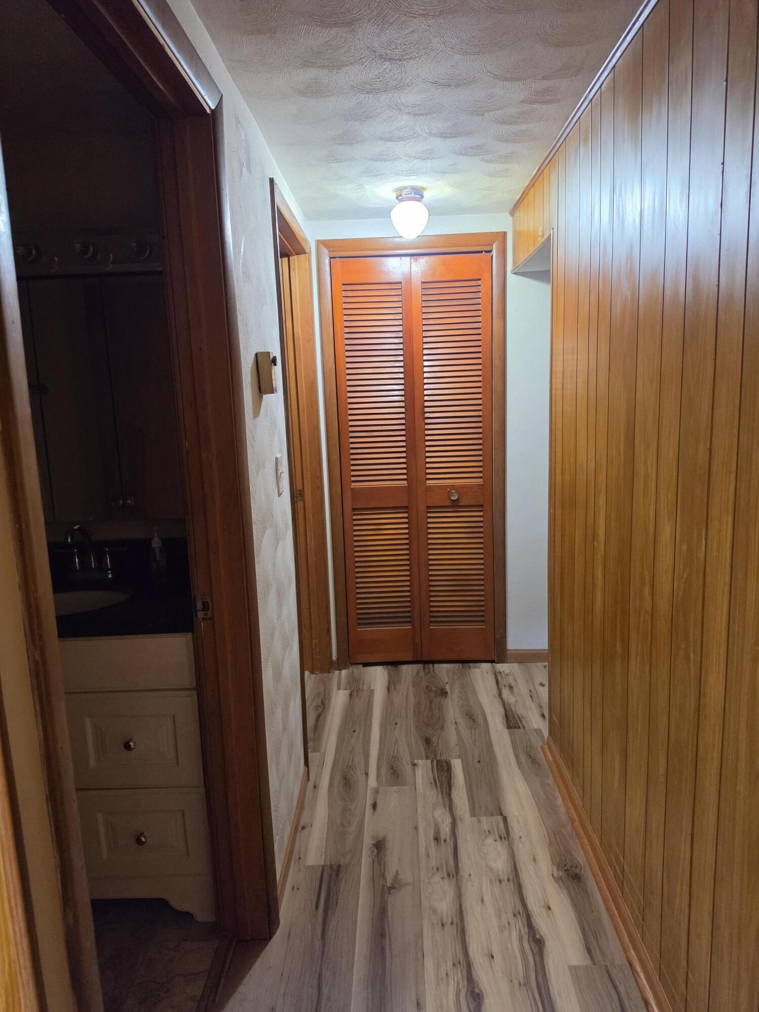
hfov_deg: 58.9
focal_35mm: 23
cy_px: 506
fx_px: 672
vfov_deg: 73.9
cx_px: 380
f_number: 1.4
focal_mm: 6.5
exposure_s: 1/120
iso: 640
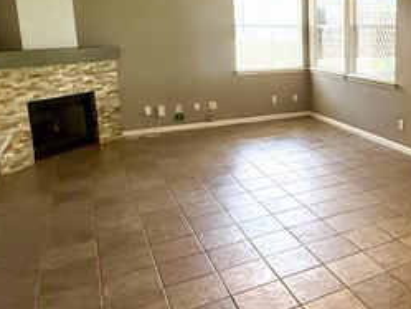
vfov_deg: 39.4
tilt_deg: -9.7
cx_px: 376
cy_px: 111
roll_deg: -0.5
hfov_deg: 46.0
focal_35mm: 36
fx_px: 428
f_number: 2.2
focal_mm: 2.22
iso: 320
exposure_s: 1/120
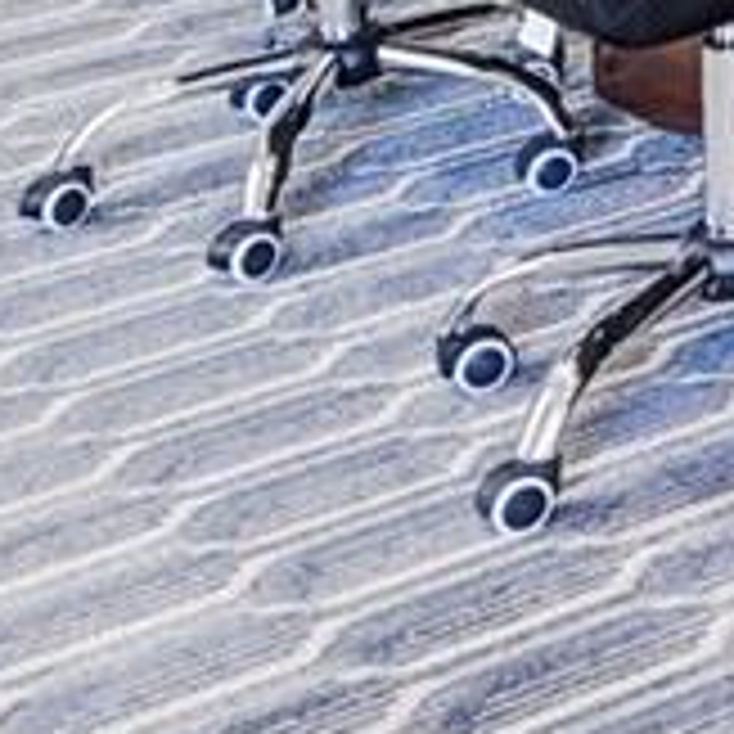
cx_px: 2324
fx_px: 3191
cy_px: -1214
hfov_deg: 9.6
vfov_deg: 10.6
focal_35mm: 133
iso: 2500
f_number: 5.6
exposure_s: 1/160
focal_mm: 16
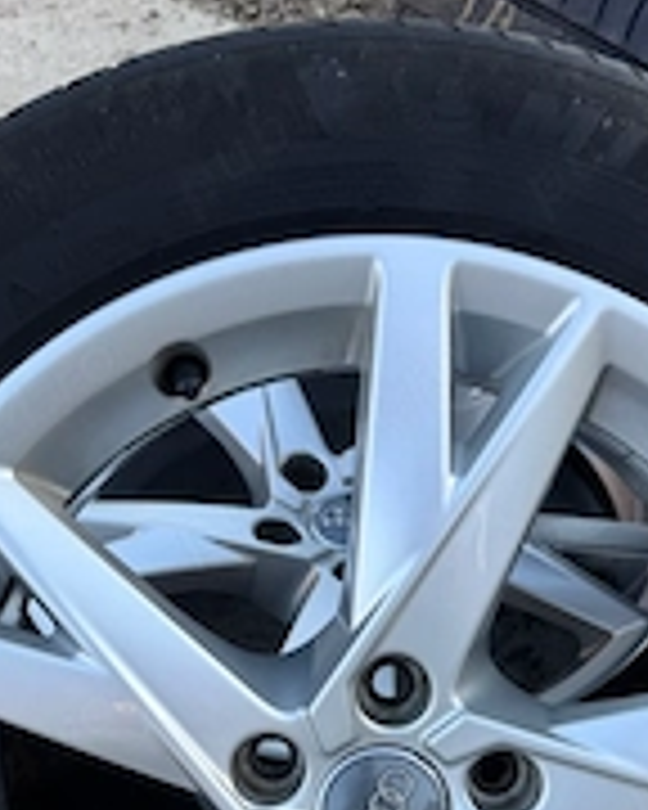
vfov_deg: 32.4
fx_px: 1247
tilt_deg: -55.0
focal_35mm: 52
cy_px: 855
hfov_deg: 29.0
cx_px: 410
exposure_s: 1/297
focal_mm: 6.76
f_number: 1.78
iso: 80
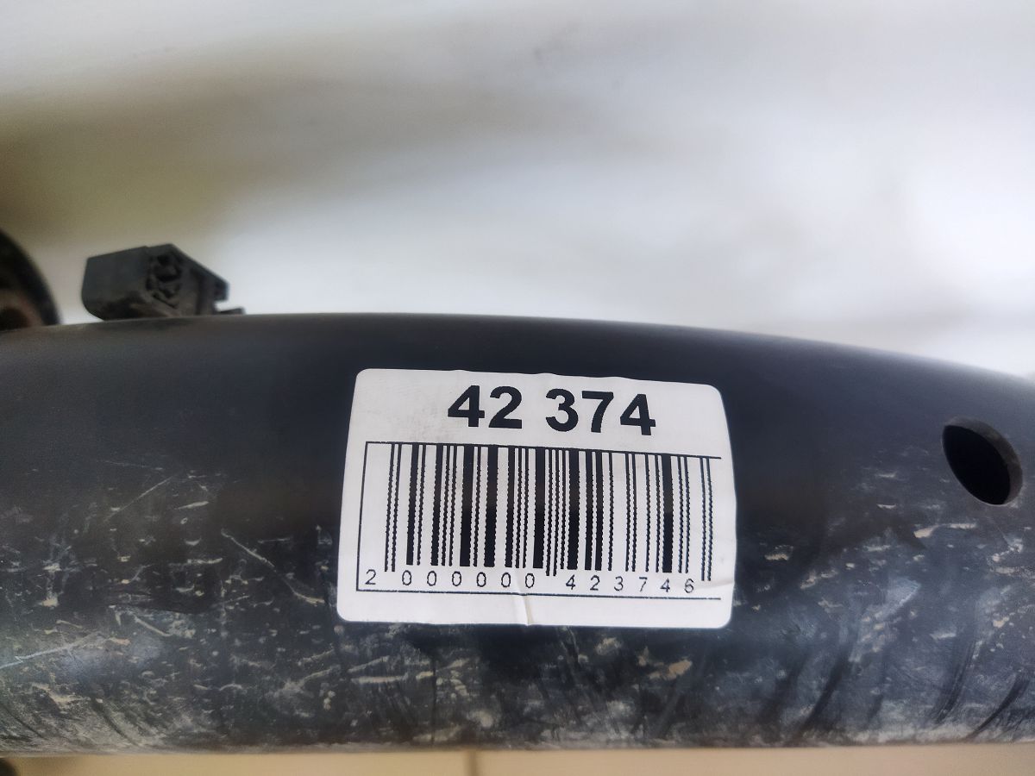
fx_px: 807
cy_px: 388
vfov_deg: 51.4
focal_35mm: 27
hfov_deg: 65.3
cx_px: 518
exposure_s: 1/50
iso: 494
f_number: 1.79
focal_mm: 4.71
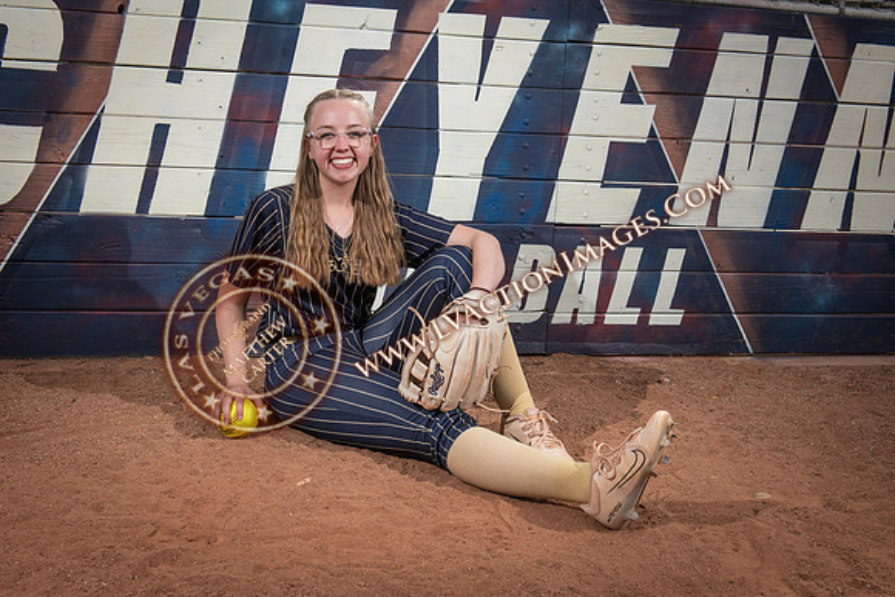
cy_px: 293
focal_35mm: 47
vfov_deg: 28.9
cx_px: 461
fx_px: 1159
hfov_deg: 42.2
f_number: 7.1
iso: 100
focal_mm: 44
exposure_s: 1/320
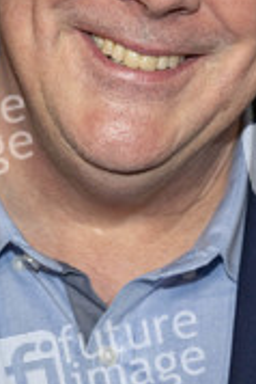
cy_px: 39
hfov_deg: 5.3
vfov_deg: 8.0
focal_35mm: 258
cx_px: 157
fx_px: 2746
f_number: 4
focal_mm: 115
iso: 800
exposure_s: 1/250
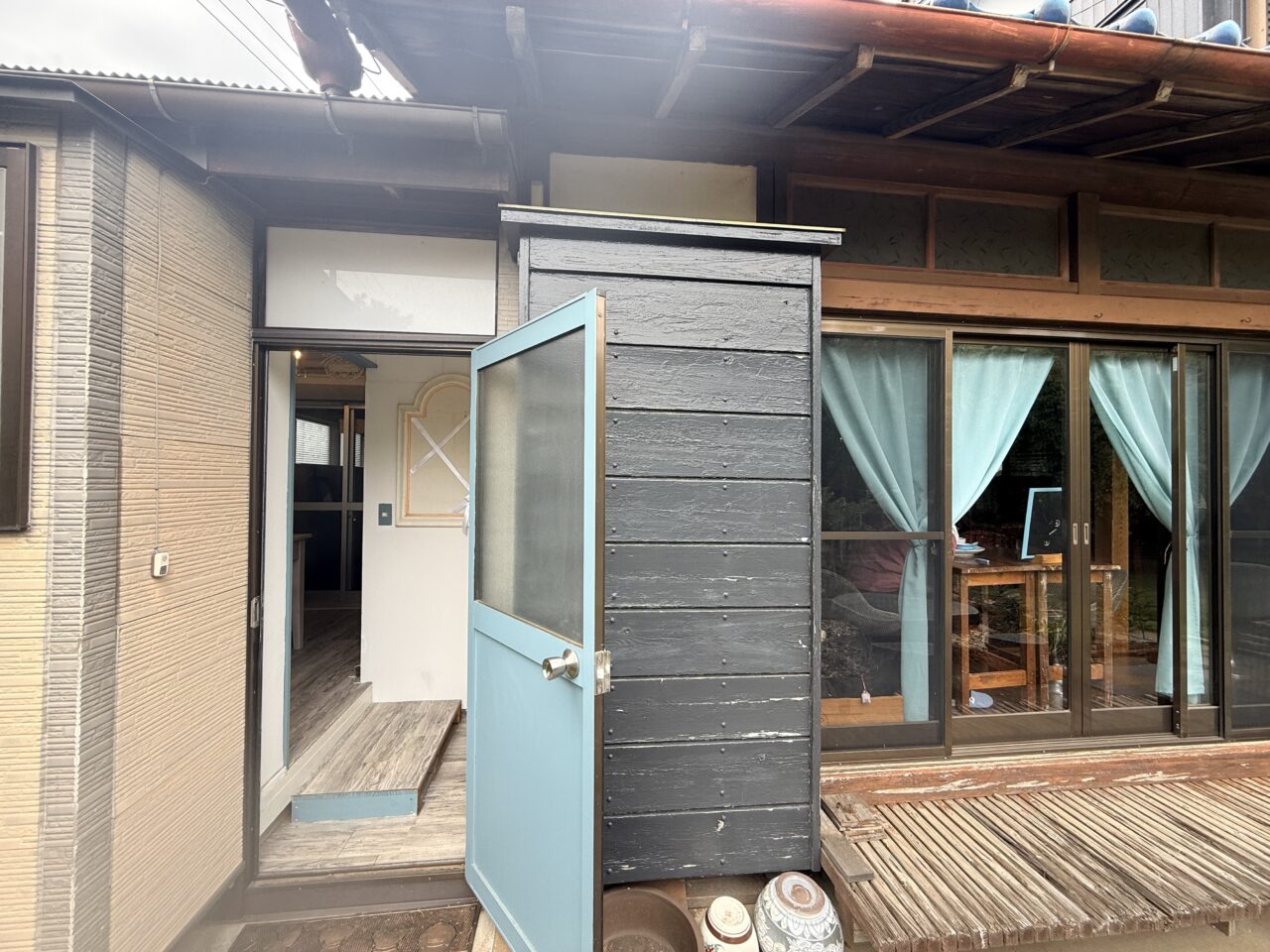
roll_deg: -0.1
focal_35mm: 14
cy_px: 476
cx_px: 635
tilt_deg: +1.6
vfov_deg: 85.7
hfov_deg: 102.1
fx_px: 514
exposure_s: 1/304
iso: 50
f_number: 2.2
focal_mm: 2.22
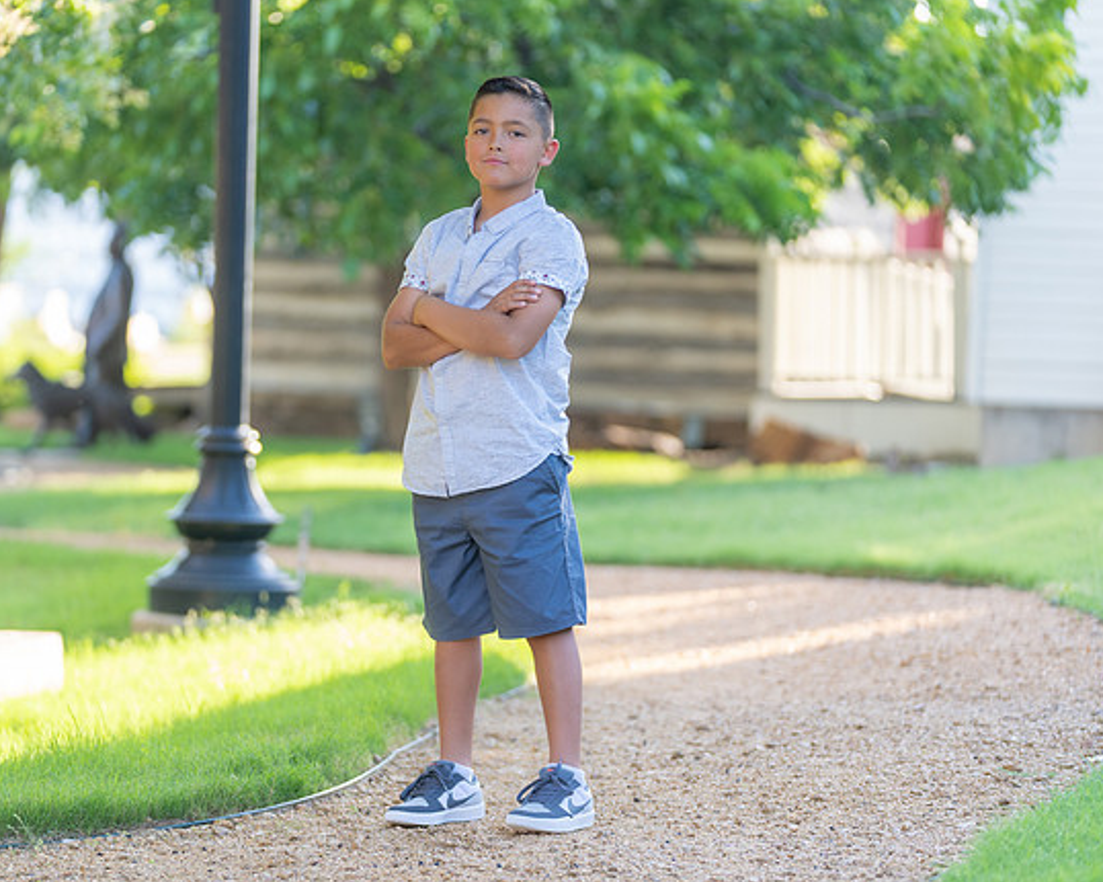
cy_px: 441
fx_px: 4830
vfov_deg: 10.4
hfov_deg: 13.0
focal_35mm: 148
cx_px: 452
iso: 320
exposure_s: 1/320
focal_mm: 128
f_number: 2.8
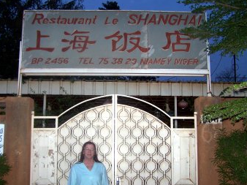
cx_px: 124
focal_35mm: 45
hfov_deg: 42.1
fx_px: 321
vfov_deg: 32.1
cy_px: 102
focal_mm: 6.3
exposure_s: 1/60
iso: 80
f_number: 2.8
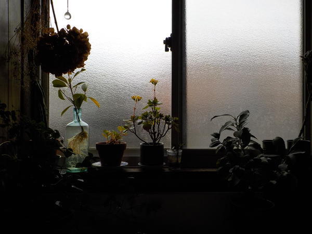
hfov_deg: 60.0
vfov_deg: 46.8
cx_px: 156
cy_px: 117
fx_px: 270
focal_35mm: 30
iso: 125
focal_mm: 4.1
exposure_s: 1/200
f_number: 3.3
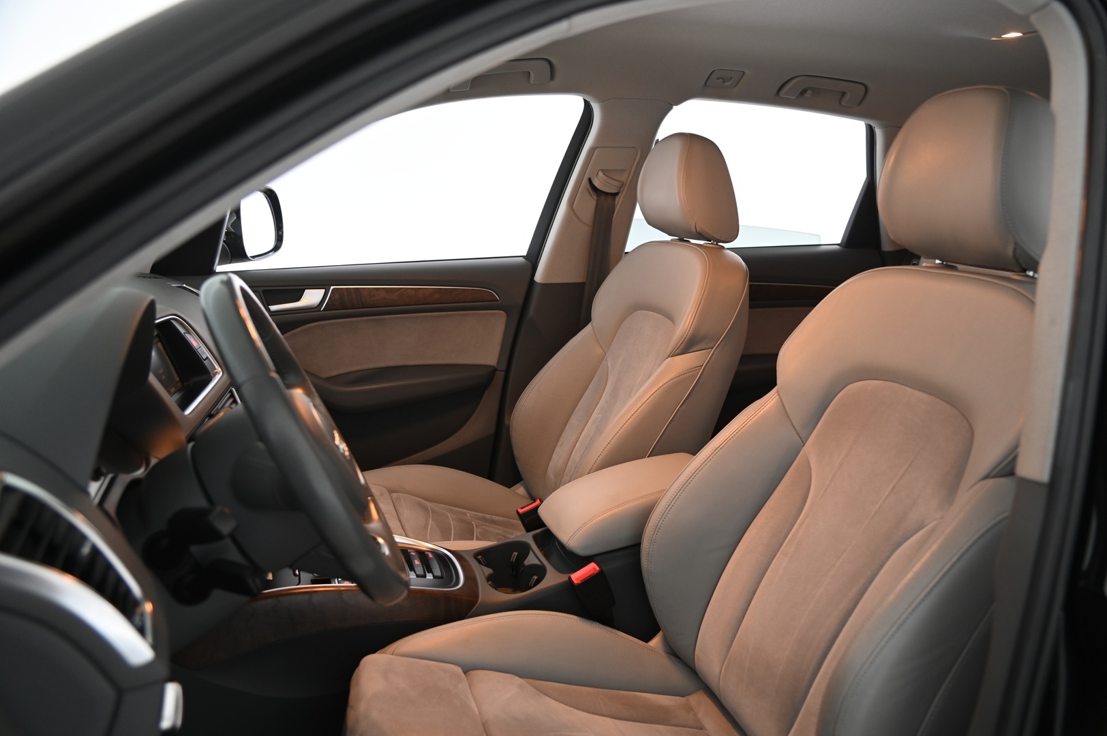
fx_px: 922
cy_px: 368
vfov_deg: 43.5
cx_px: 554
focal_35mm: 30
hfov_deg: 62.0
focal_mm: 30
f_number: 4
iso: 1000
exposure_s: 1/15
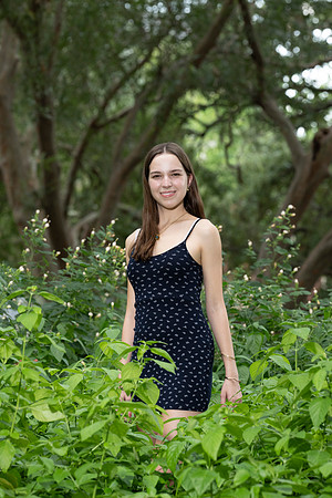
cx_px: 166
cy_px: 249
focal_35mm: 200
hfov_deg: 6.9
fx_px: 2766
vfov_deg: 10.3
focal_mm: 200
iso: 1000
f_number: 8
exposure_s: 1/200
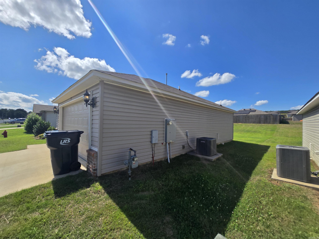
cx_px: 160
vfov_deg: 89.9
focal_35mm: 13
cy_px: 120
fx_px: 120
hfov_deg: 106.2
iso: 50
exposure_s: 1/3758
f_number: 2.2
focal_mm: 2.2
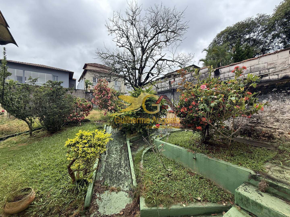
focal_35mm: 14
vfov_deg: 85.7
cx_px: 145
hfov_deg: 102.1
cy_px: 108
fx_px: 117
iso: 64
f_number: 2.2
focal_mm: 2.22
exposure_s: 1/901
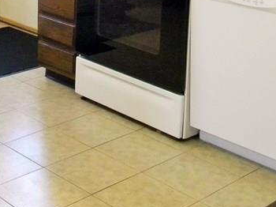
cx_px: 42
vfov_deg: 17.1
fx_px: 653
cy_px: -49
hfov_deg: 23.4
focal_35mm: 82
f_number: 3.5
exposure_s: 1/31.3
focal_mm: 5
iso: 400
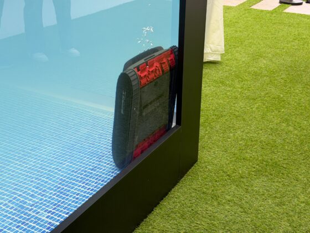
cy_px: 116
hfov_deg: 39.7
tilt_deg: -24.8
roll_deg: -0.4
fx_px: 430
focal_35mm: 48
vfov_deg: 30.3
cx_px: 155
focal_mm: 6.76
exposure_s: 1/50
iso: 50
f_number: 1.78
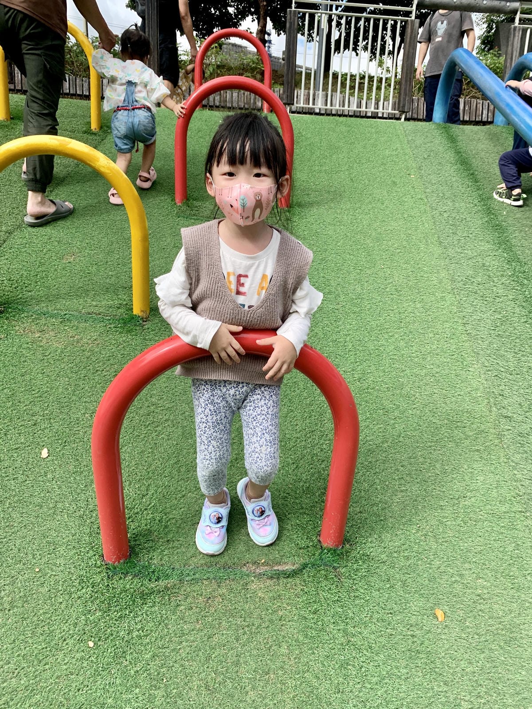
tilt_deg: -17.7
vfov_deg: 67.3
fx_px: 533
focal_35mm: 26
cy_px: 354
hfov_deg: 53.1
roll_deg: -4.8
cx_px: 266
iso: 25
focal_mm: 4.25
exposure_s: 1/1088
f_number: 1.8
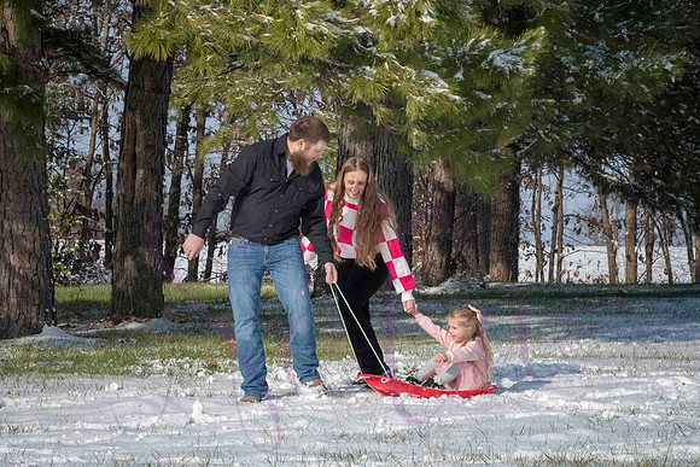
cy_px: 234
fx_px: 3263
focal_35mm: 168
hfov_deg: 12.2
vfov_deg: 8.2
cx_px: 350
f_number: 14
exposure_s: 1/1000
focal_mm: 112
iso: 640
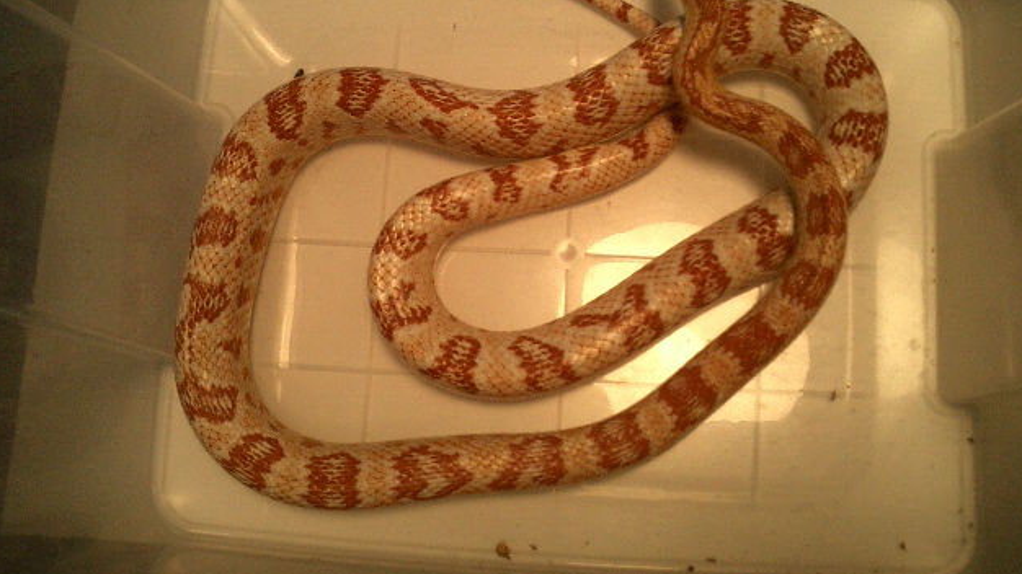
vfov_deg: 30.3
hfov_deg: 51.6
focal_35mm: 39
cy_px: 220
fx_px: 1057
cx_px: 516
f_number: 4.2
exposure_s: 1/60
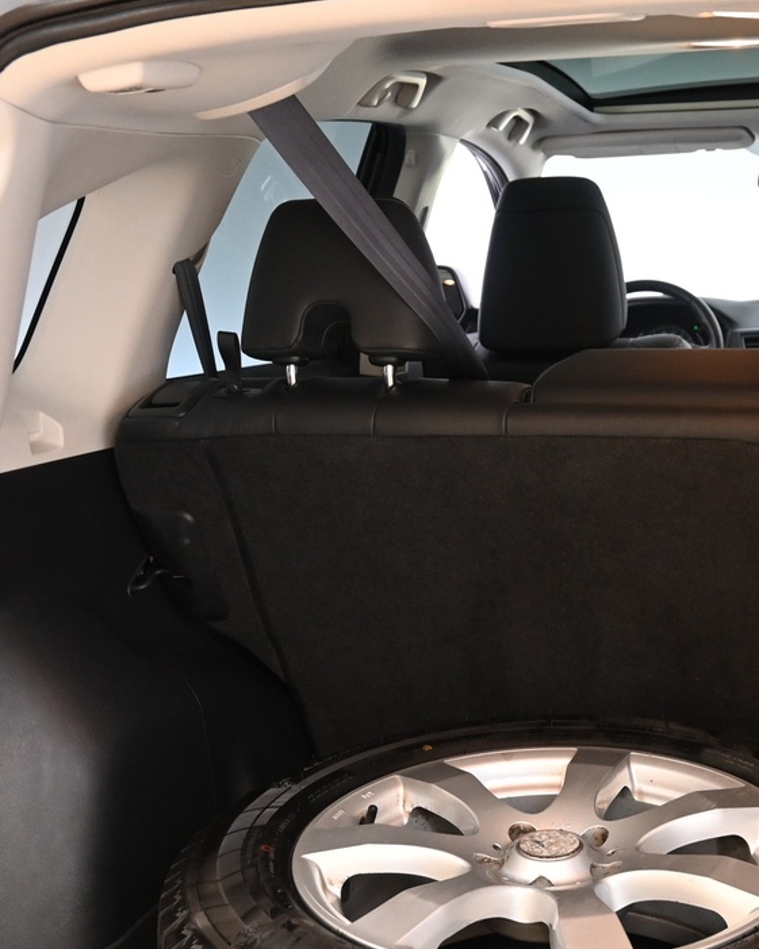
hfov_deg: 28.9
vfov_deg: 35.1
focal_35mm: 52
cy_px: 727
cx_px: 520
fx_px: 1461
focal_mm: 16
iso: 1250
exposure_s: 1/25
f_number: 3.5
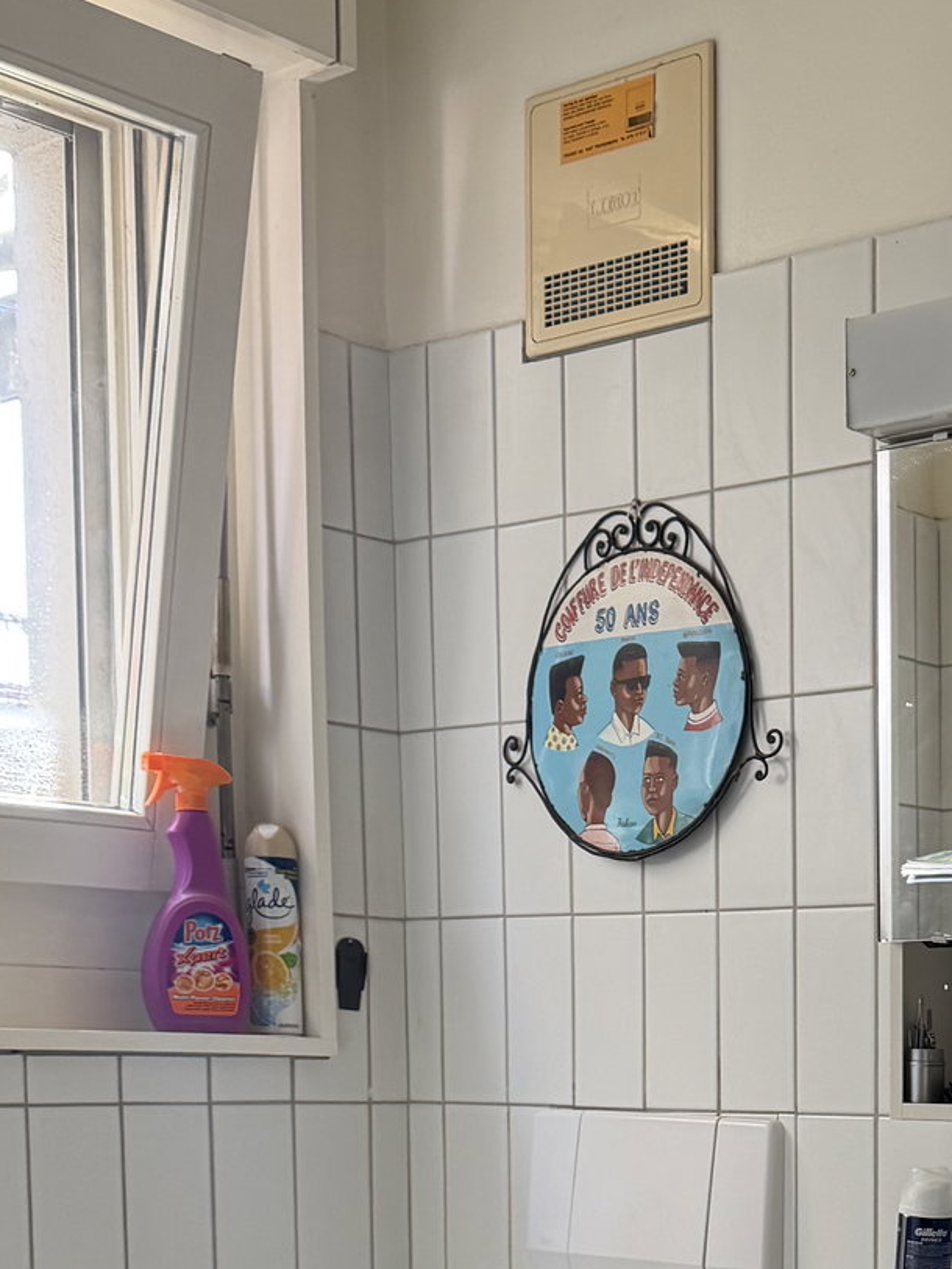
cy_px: 1259
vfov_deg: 28.8
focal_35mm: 63
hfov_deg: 22.3
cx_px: 982
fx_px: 2310
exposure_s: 1/120
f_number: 1.78
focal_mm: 6.76
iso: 200
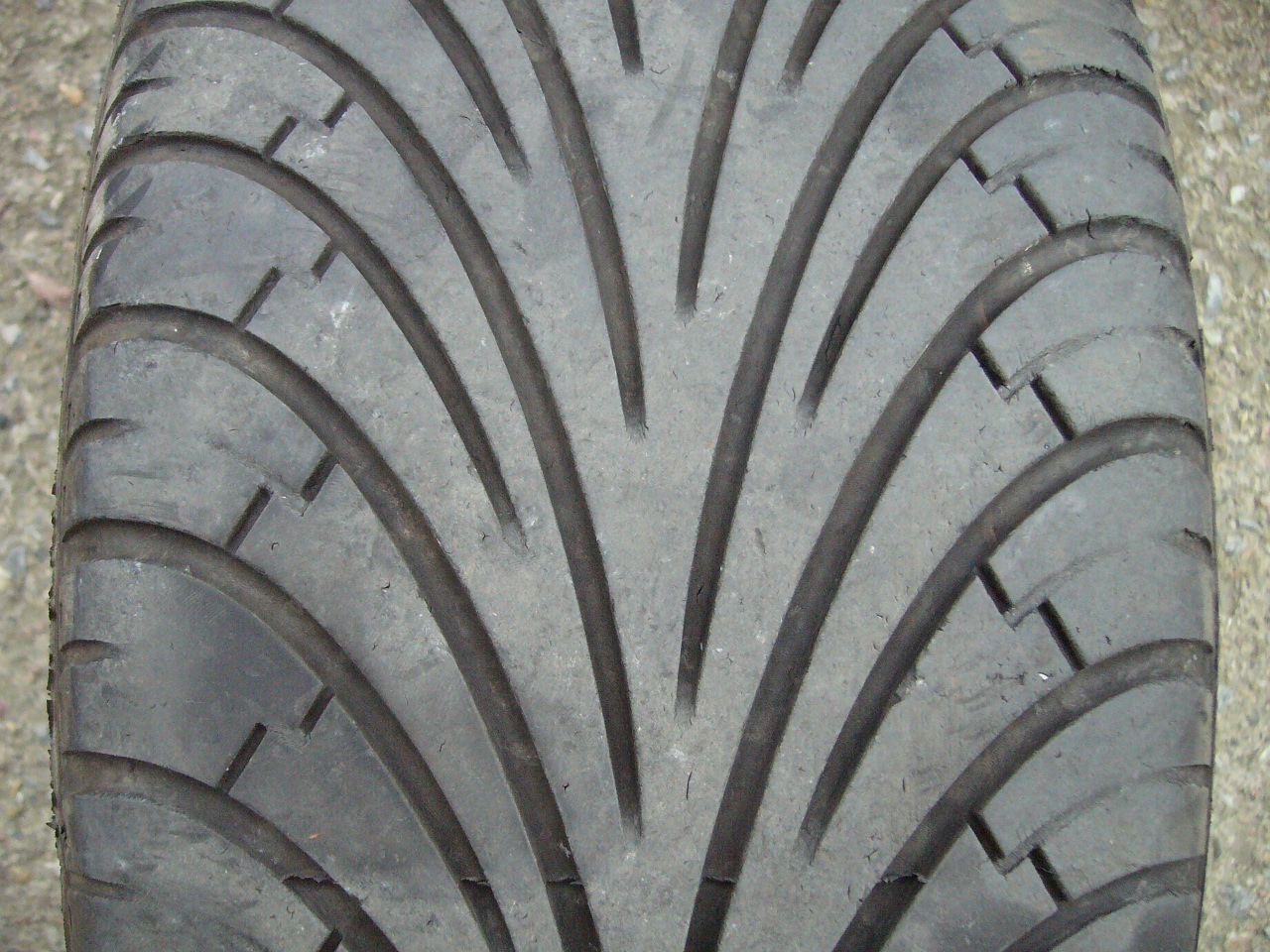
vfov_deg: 40.7
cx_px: 635
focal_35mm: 35
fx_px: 1284
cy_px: 476
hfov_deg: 52.6
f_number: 2.8
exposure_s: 1/320
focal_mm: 5.8
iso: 400
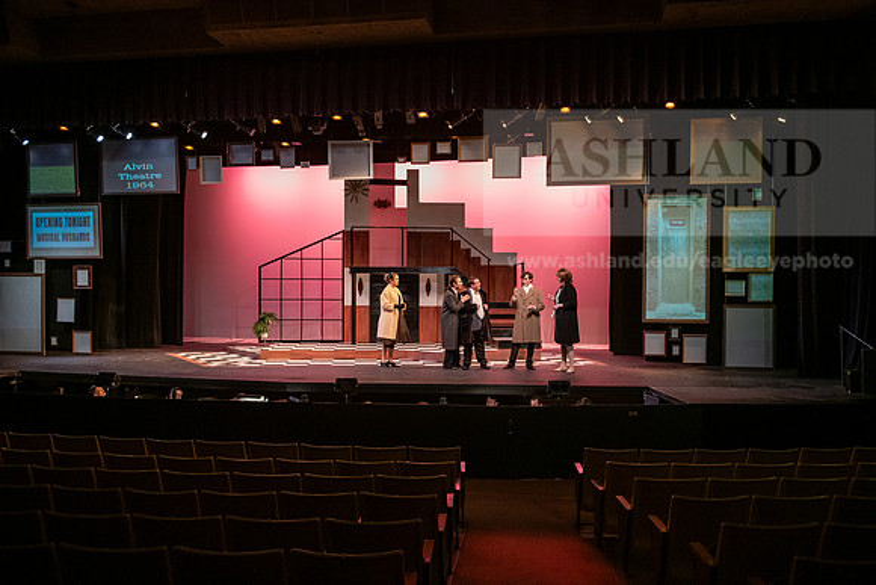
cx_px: 438
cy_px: 292
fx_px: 779
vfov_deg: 41.1
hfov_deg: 58.7
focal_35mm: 32
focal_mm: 32
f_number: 3.2
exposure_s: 1/200
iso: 3200
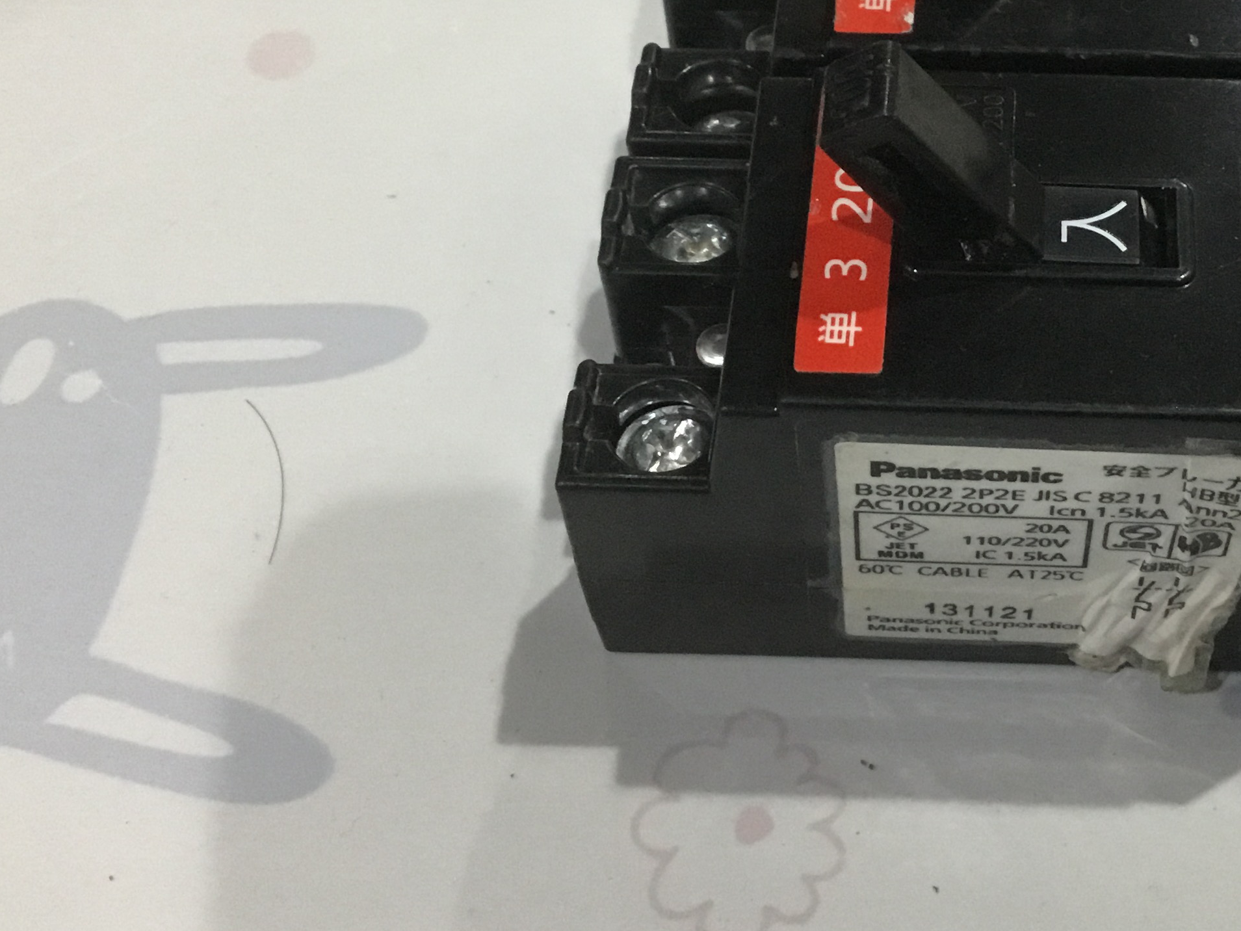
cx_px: 972
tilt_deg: -53.1
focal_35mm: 53
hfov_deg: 35.1
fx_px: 1900
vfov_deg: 27.3
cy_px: 285
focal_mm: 3.3
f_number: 2.4
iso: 250
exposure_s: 1/20
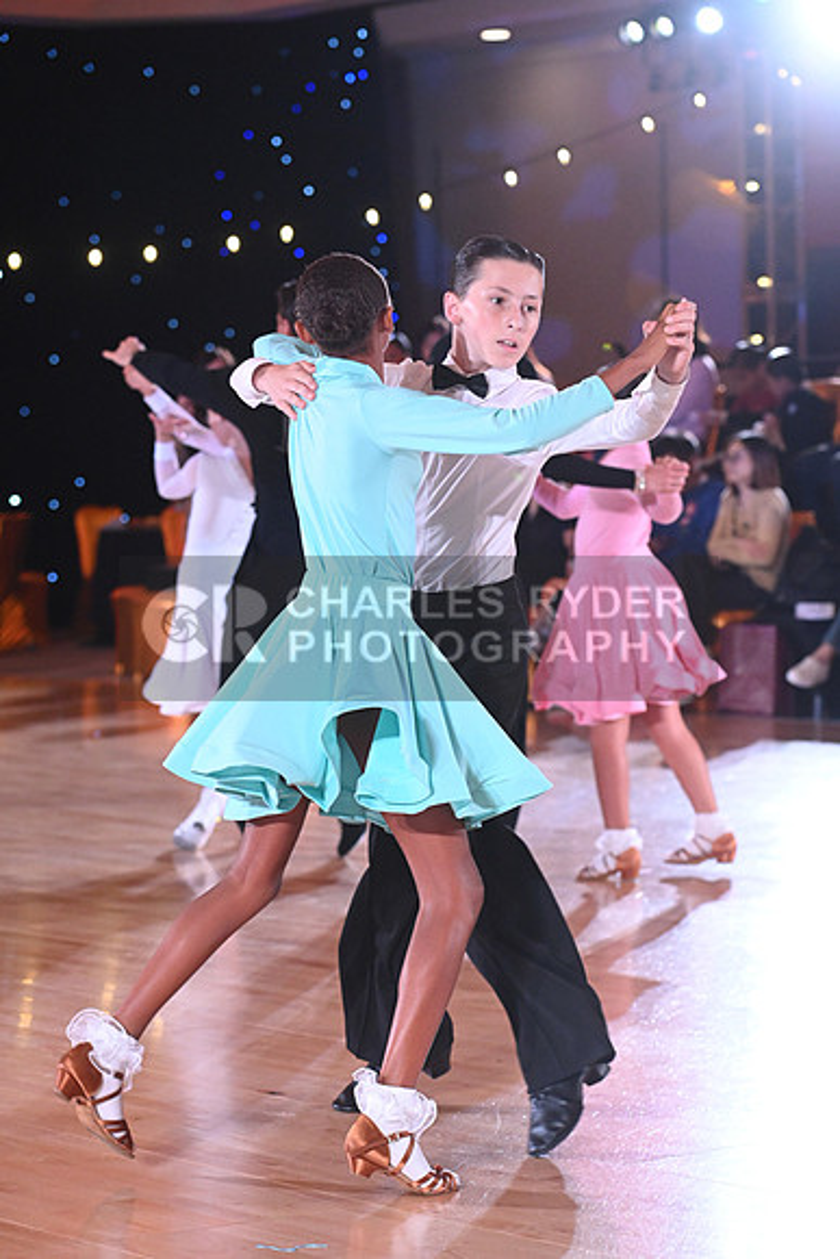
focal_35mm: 110
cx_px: 420
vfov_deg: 18.6
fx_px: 3847
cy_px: 630
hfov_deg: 12.5
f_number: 5.6
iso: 5000
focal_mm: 110
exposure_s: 1/400
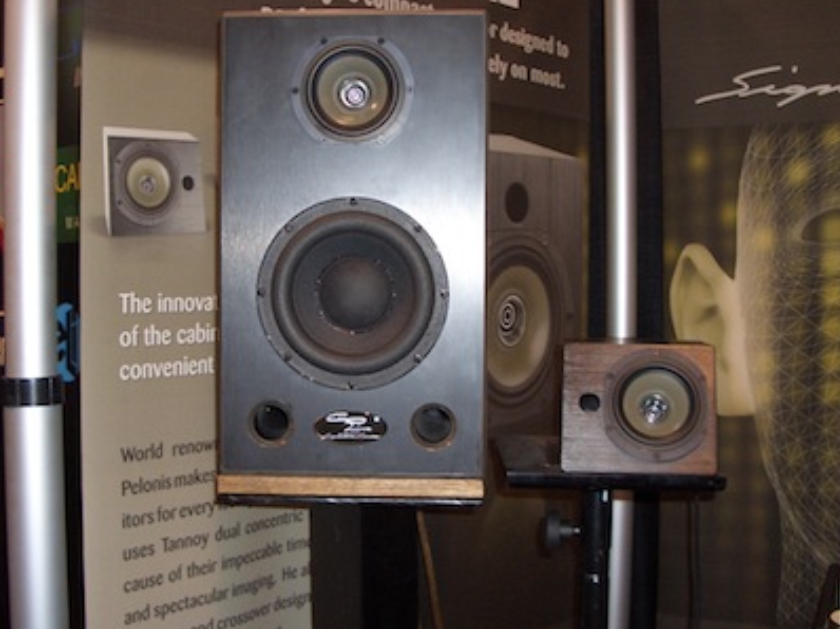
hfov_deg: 43.0
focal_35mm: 44
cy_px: 301
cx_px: 405
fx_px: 1067
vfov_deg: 32.8
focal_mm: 5.8
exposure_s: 1/60
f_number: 2.6
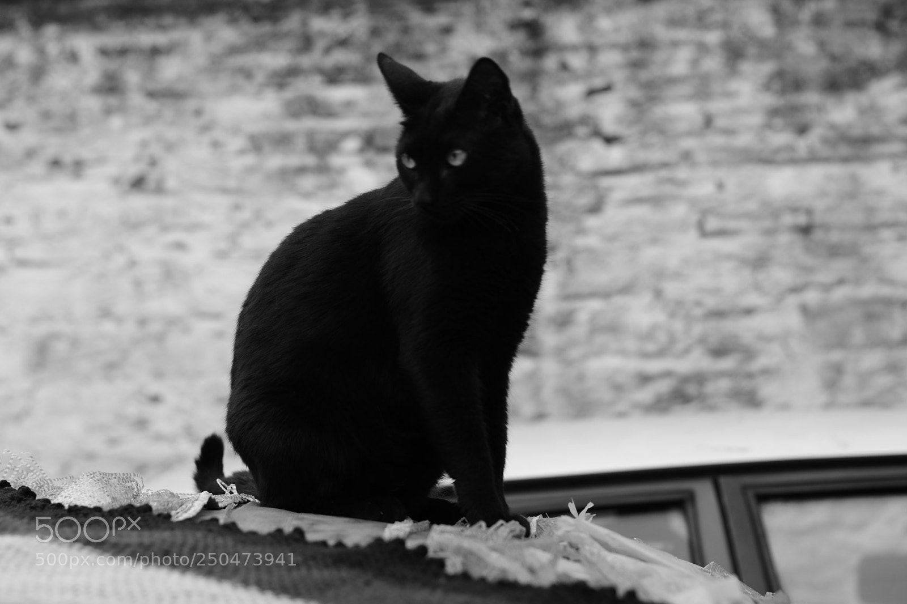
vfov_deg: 18.2
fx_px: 1889
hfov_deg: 27.0
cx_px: 454
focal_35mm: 75
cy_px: 302
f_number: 4.5
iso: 200
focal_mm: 50
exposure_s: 1/50
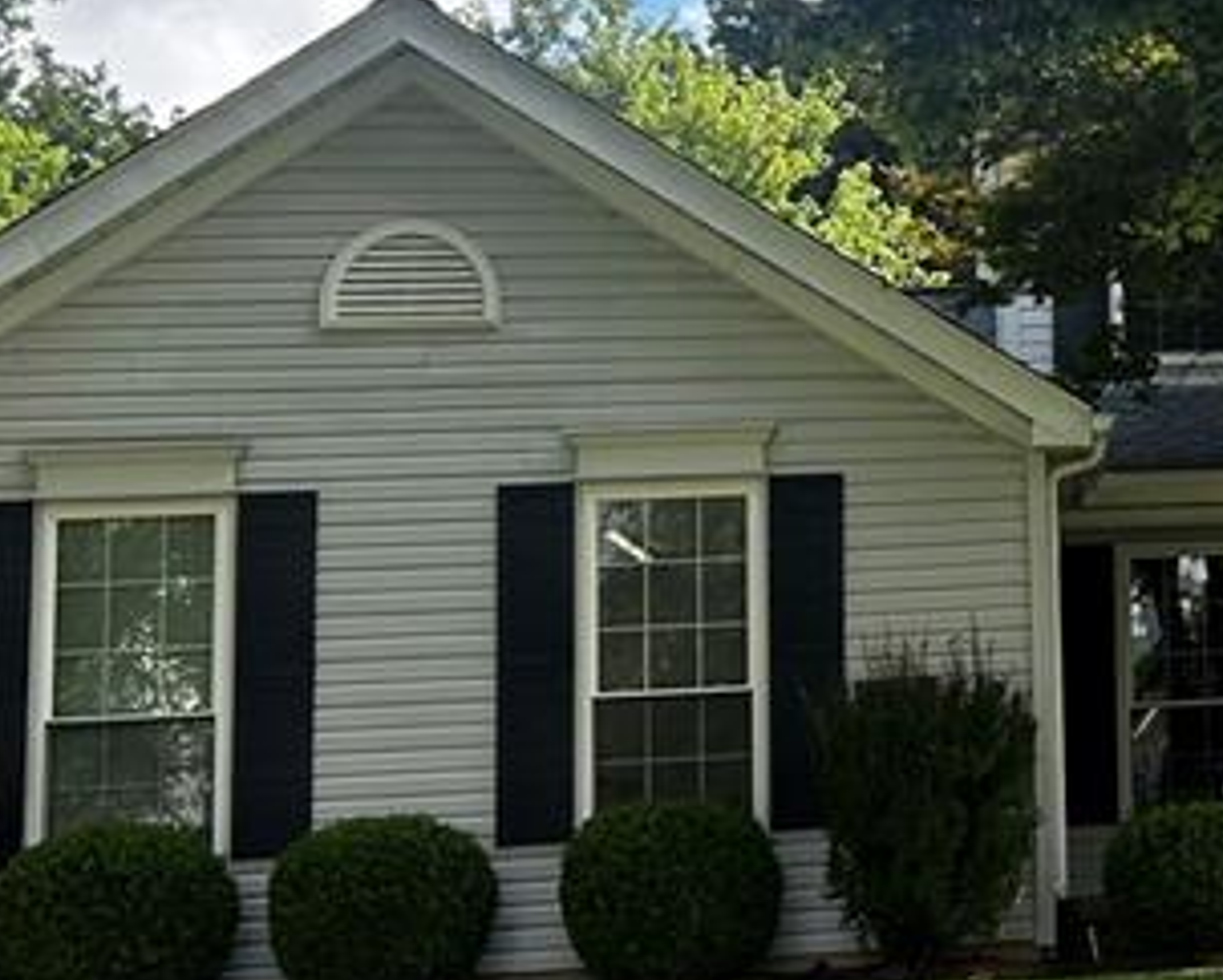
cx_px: 1583
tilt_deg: +9.5
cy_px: 288
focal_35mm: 86
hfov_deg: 20.3
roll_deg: +3.4
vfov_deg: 17.8
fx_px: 3115
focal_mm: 5.7
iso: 50
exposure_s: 1/1000
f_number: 1.5
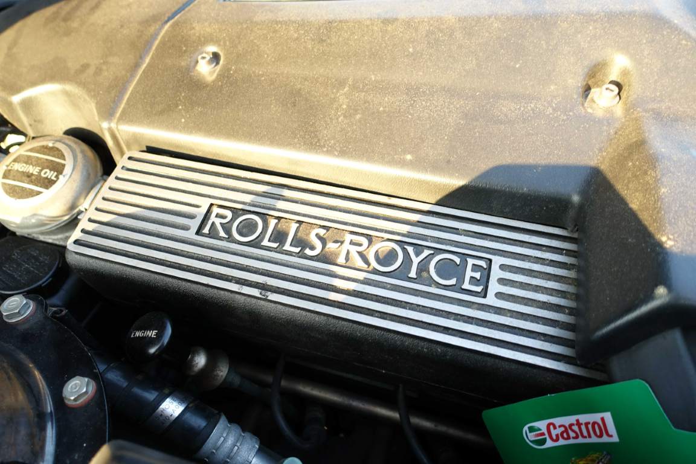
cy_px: 232
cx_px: 348
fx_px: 464
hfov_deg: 73.7
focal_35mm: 24
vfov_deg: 53.1
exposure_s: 1/50
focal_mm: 8.85
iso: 125
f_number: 2.8
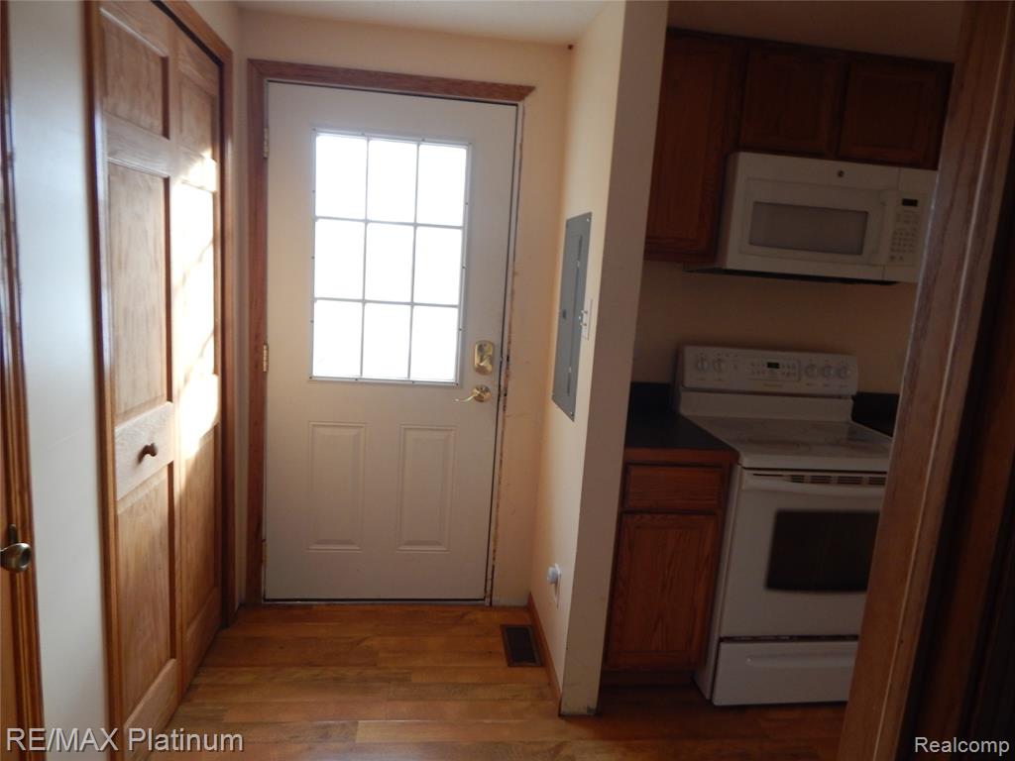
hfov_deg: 76.4
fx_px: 645
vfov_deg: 61.1
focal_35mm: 22
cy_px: 380
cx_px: 508
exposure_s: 1/30
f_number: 3
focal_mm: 4
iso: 160
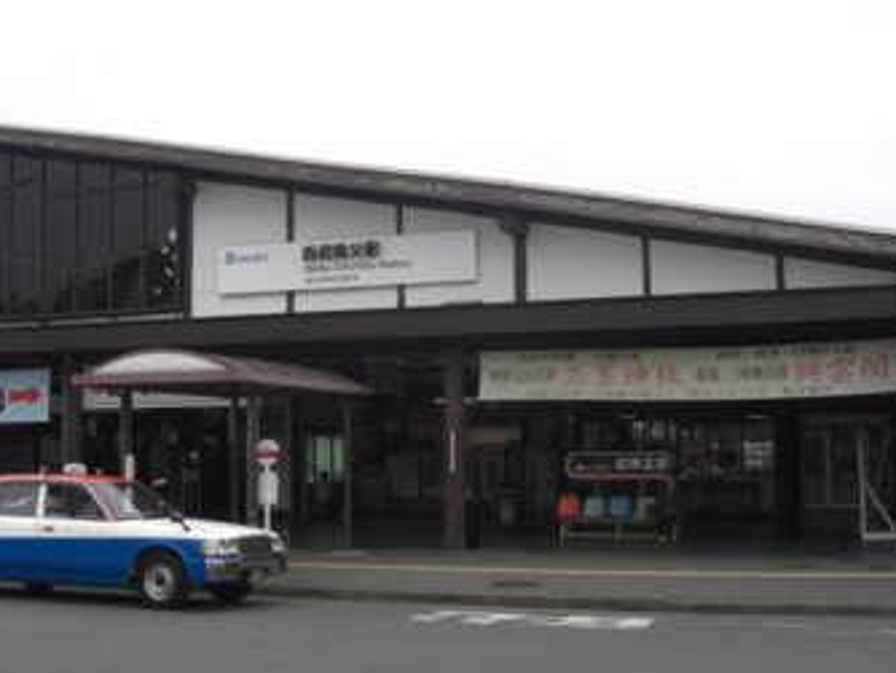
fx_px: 1295
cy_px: 346
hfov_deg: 38.0
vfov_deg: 29.1
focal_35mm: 50
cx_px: 365
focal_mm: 7.9
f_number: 4
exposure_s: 1/250
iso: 80
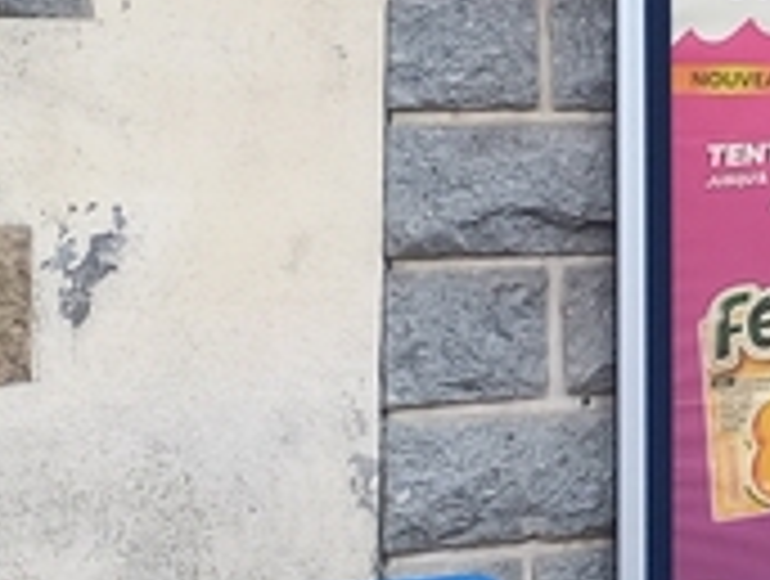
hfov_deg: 11.2
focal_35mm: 140
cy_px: -27
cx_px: 1977
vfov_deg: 10.5
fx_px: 3121
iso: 64
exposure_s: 1/100
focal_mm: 4.65
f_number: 1.8
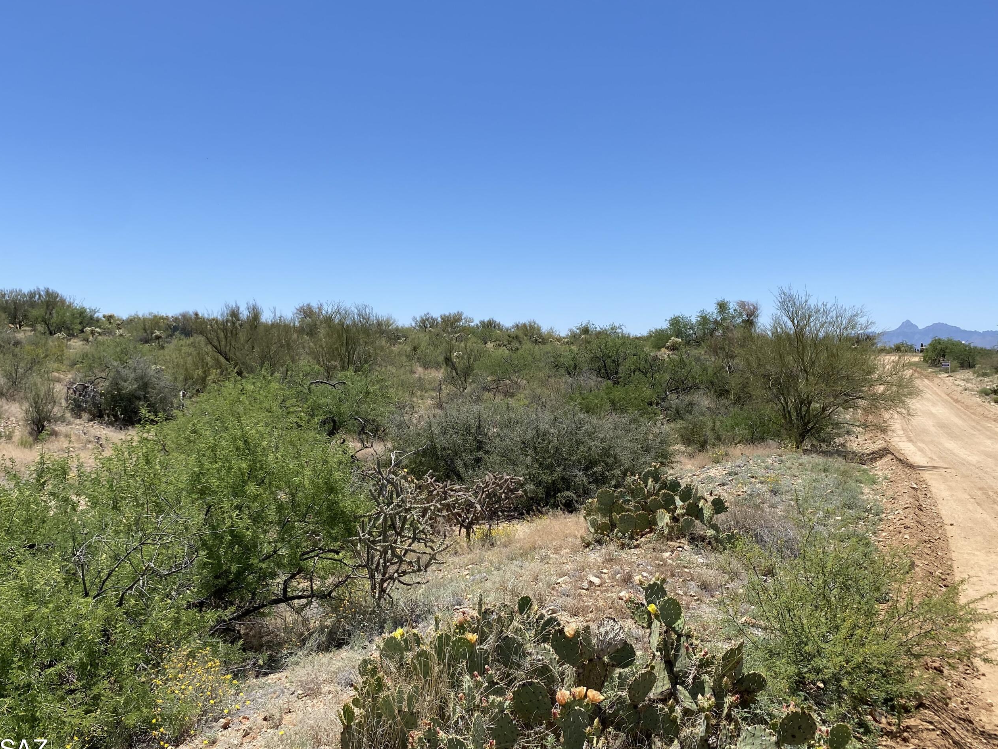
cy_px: 343
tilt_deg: +0.0
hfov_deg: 58.3
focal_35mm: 31
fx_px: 894
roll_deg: +0.0
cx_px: 461
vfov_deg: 45.4
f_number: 1.8
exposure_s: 1/3401
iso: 32
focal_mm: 4.25
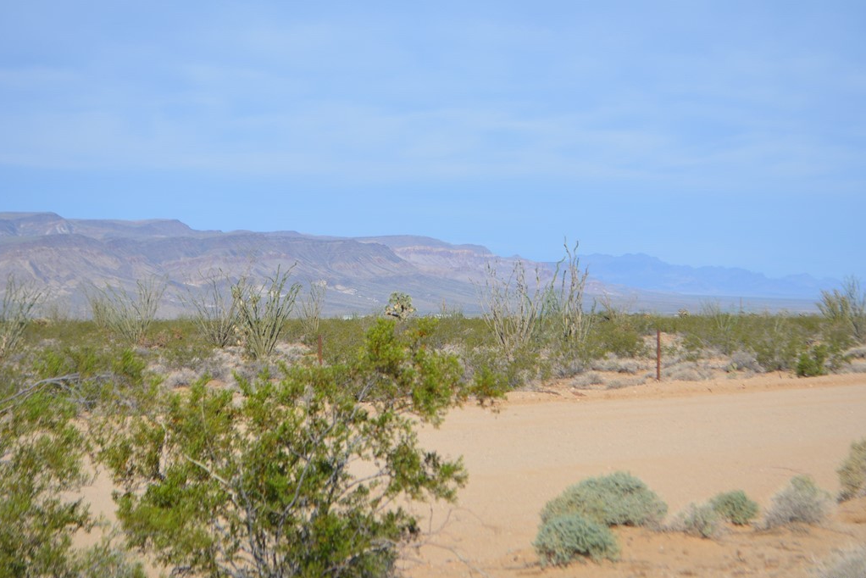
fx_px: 2106
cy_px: 292
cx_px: 425
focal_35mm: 88
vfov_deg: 15.6
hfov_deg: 23.2
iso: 400
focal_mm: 55
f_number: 7.1
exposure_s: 1/1600
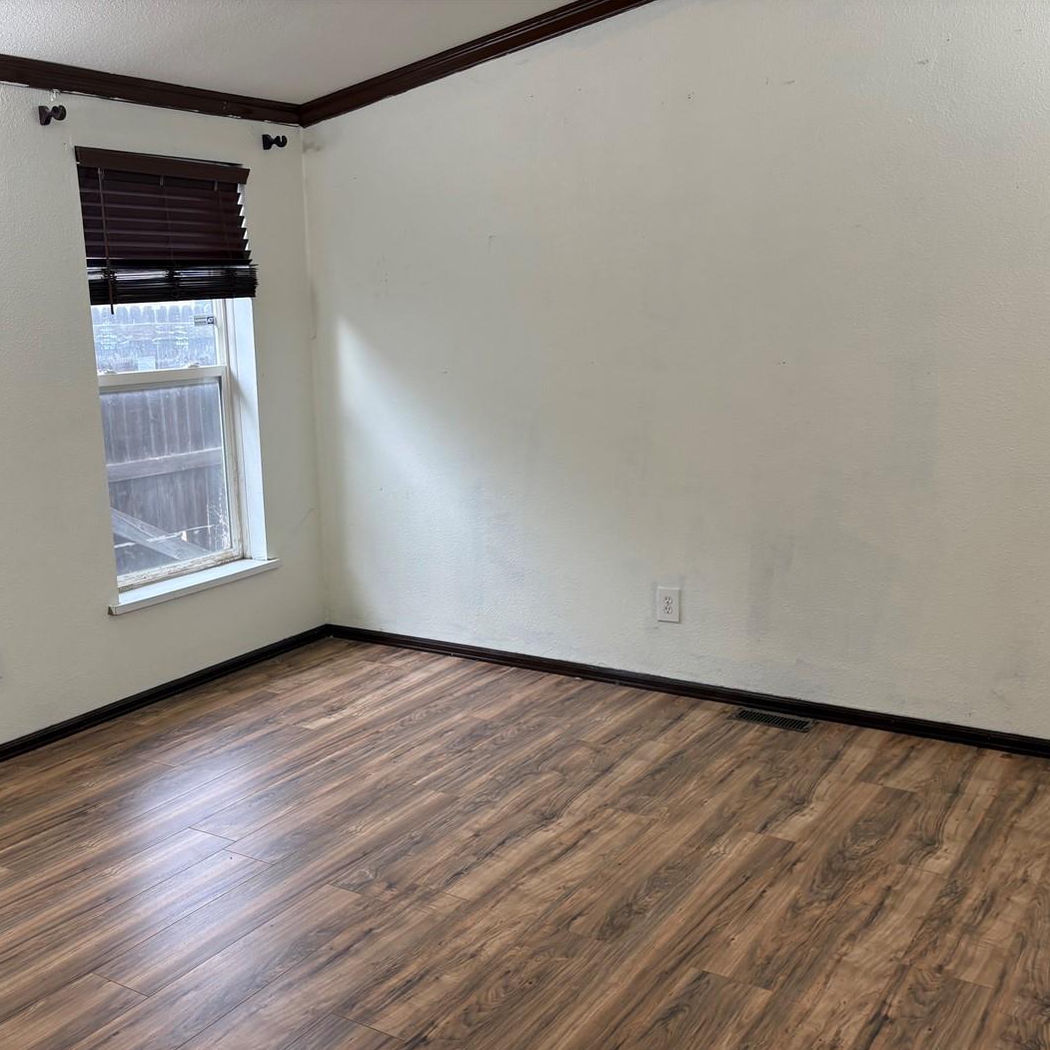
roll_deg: +1.3
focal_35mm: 35
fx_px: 1201
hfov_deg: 47.0
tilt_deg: -15.0
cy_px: 597
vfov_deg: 47.1
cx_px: 429
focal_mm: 5.96
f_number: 1.6
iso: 80
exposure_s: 1/60
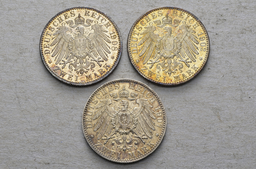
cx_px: 128
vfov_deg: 17.4
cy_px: 84
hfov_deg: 26.0
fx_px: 554
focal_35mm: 78
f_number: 14
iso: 400
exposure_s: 1/250
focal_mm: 52
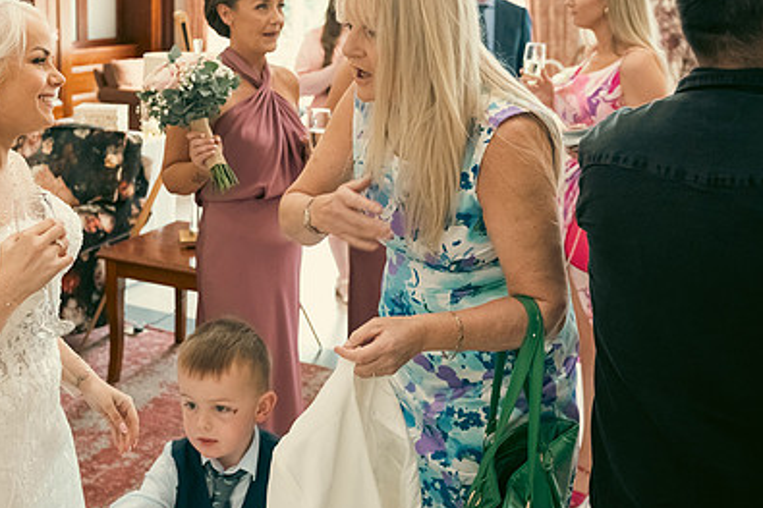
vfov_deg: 28.4
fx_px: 996
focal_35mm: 47
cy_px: 152
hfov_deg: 41.3
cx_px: 243
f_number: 3.5
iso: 1000
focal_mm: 32
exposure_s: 1/160
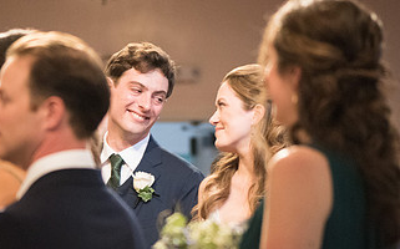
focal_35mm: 203
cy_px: 153
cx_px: 169
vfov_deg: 6.5
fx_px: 2211
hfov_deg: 10.3
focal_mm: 105
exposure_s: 1/250
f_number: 2.8
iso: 3600
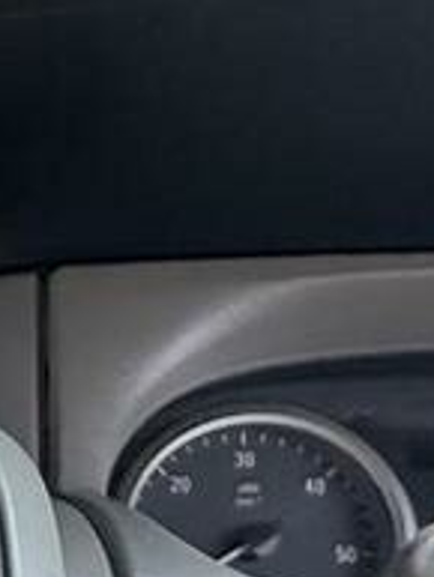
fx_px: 1085
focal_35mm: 65
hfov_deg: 16.2
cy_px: 927
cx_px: -485
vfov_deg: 22.6
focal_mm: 2.22
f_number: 2.2
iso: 100
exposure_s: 1/138
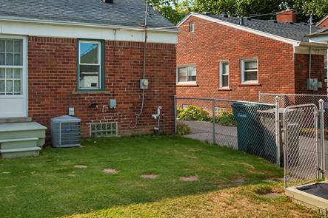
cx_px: 129
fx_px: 337
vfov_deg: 35.7
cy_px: 79
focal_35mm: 37
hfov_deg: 51.5
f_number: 4
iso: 100
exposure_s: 1/800
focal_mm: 16
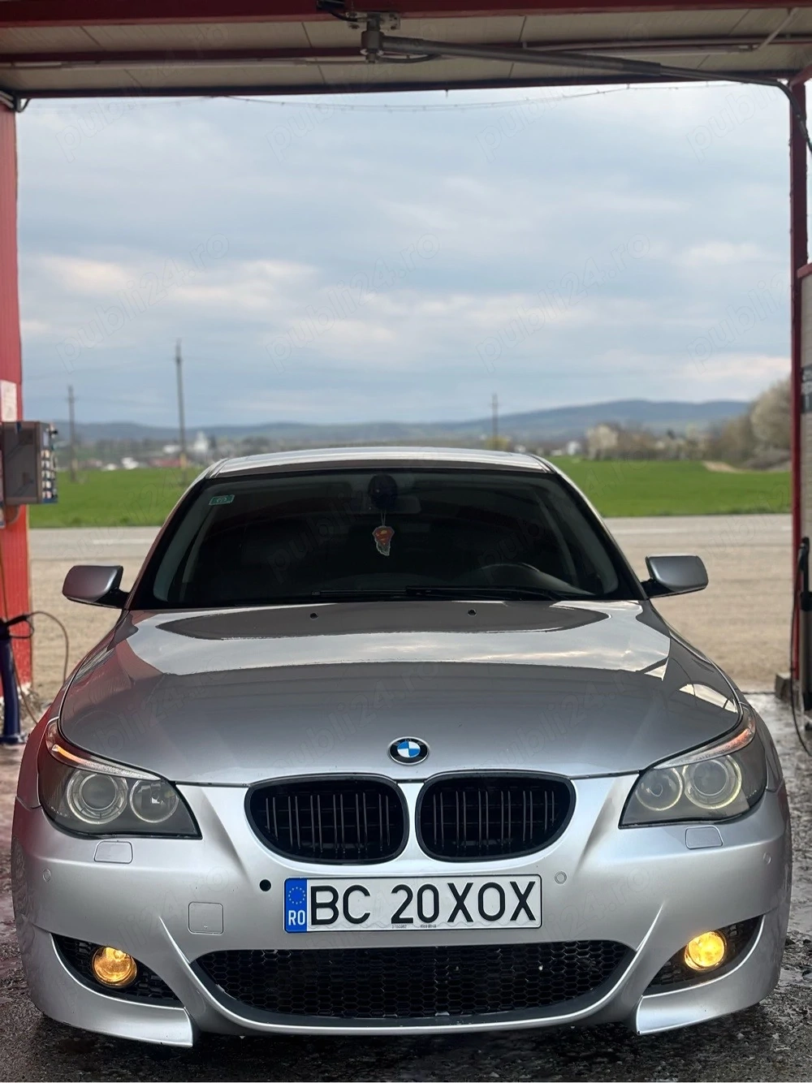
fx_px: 1627
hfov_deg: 28.0
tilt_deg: -2.5
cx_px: 406
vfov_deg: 36.8
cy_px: 542
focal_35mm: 52
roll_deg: +0.7
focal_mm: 5.96
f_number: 1.6
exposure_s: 1/269
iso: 32
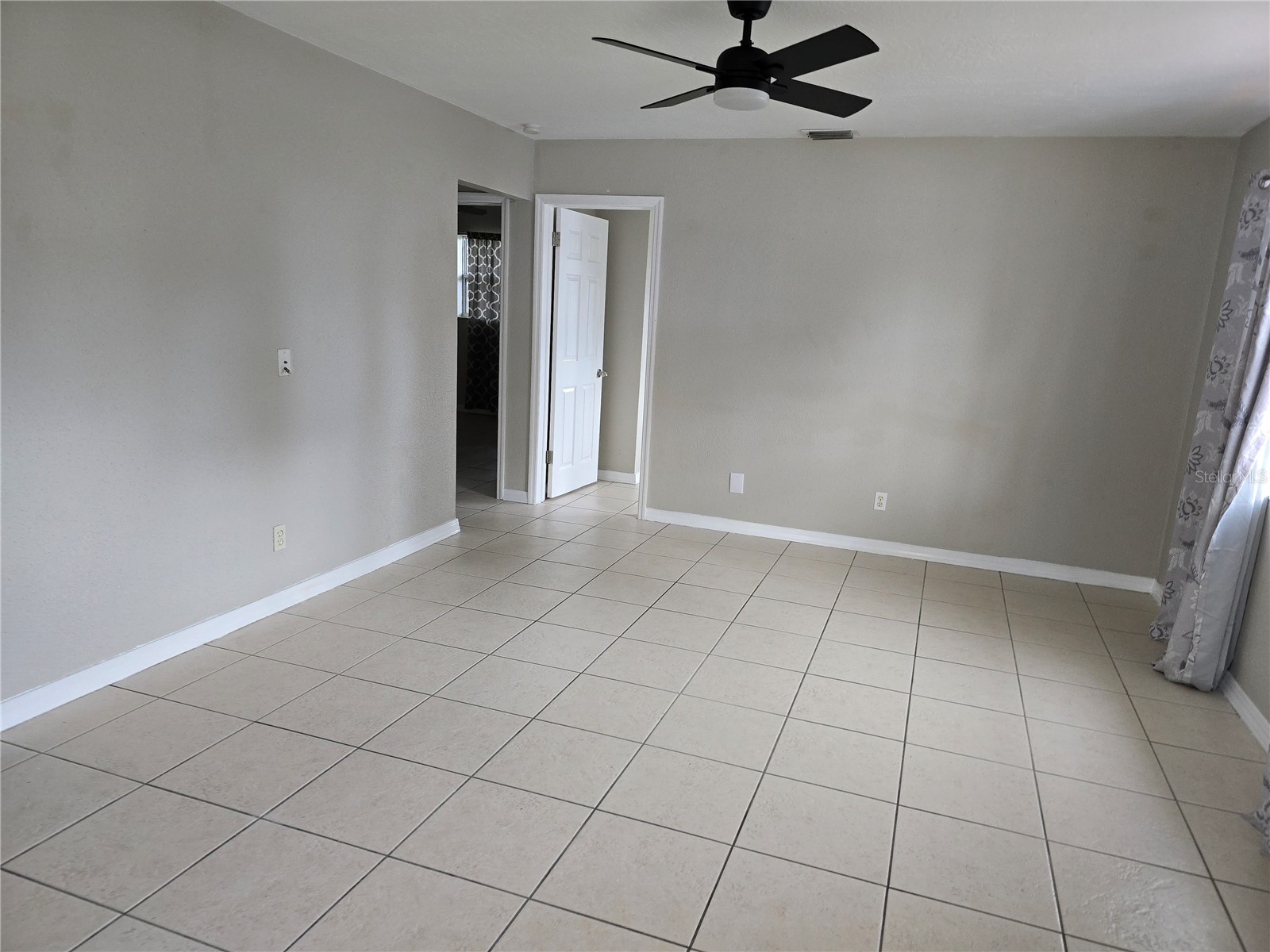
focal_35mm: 23
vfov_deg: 58.9
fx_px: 844
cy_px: 476
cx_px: 635
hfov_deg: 73.9
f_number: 1.7
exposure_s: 1/30
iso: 100
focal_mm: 6.3
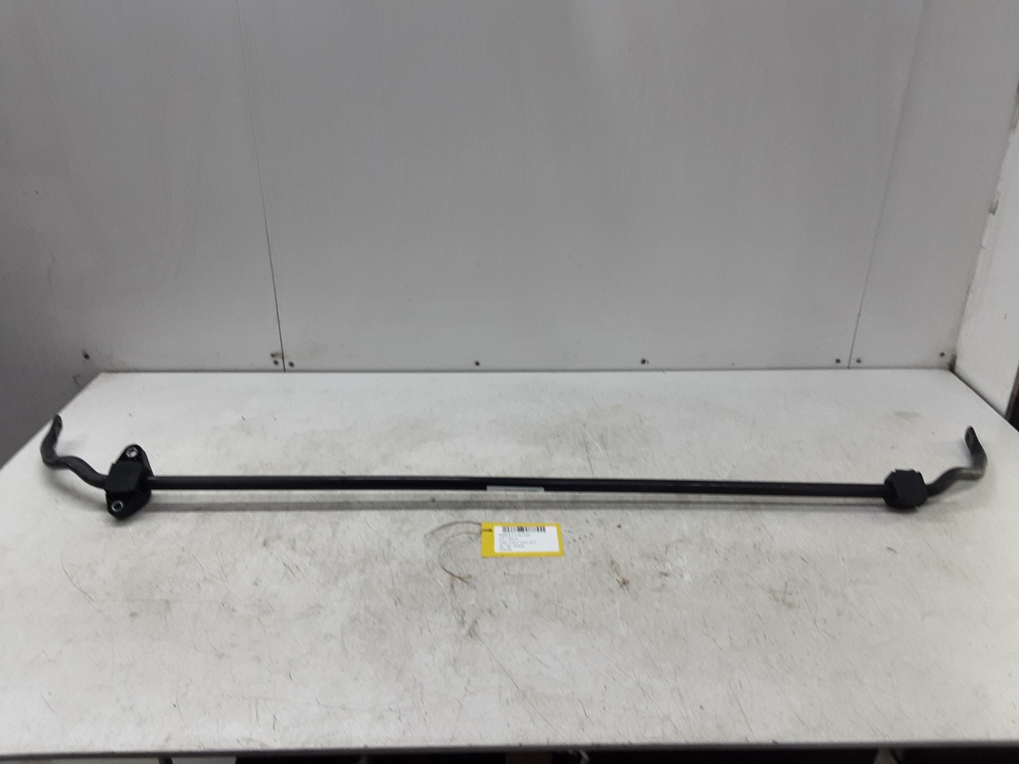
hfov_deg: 65.3
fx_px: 795
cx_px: 510
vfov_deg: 51.4
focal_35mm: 27
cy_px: 382
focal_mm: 2.91
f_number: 1.9
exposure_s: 1/50
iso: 64
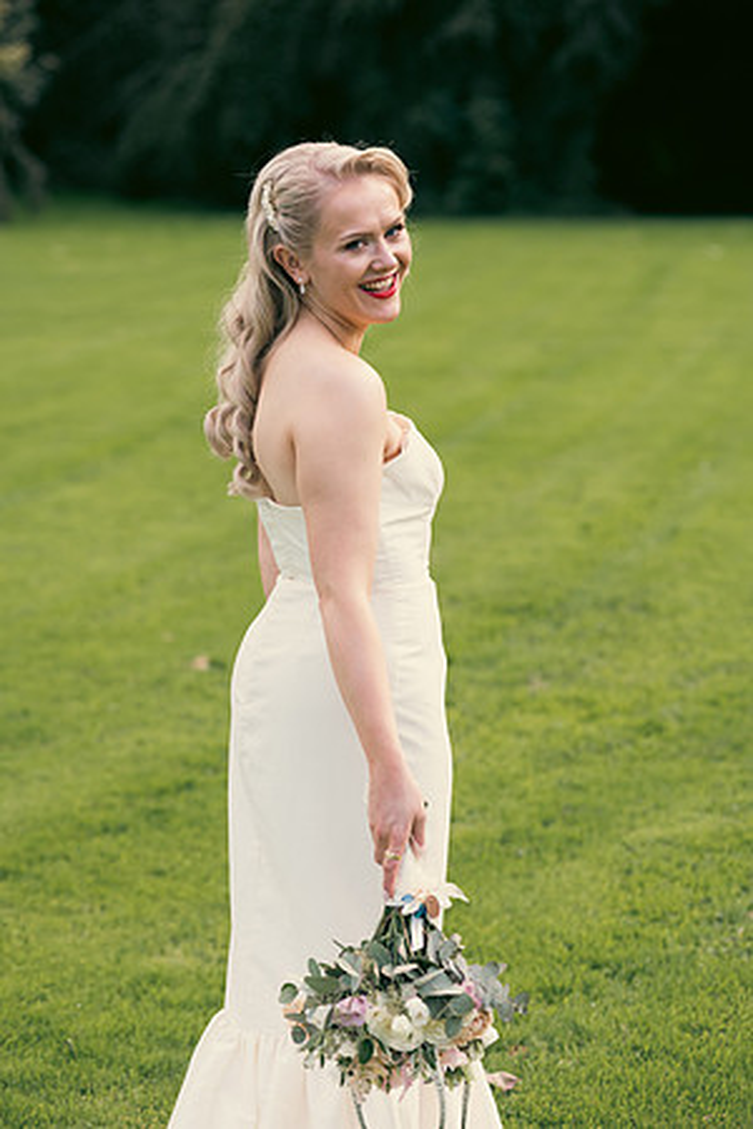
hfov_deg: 13.0
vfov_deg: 19.5
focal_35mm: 105
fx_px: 3294
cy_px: 564
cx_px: 376
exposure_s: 1/320
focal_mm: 105
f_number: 3.5
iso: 125
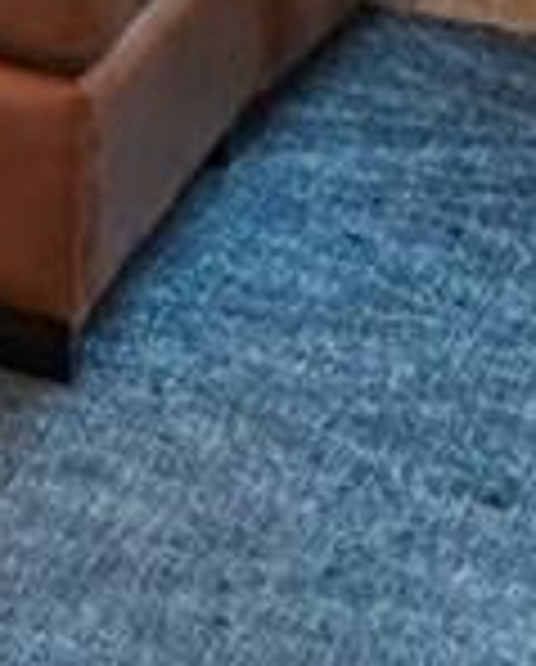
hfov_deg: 6.4
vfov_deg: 9.7
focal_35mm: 167
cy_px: -1112
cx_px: -1932
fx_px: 3303
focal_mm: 11
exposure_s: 1/30
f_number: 8
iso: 250
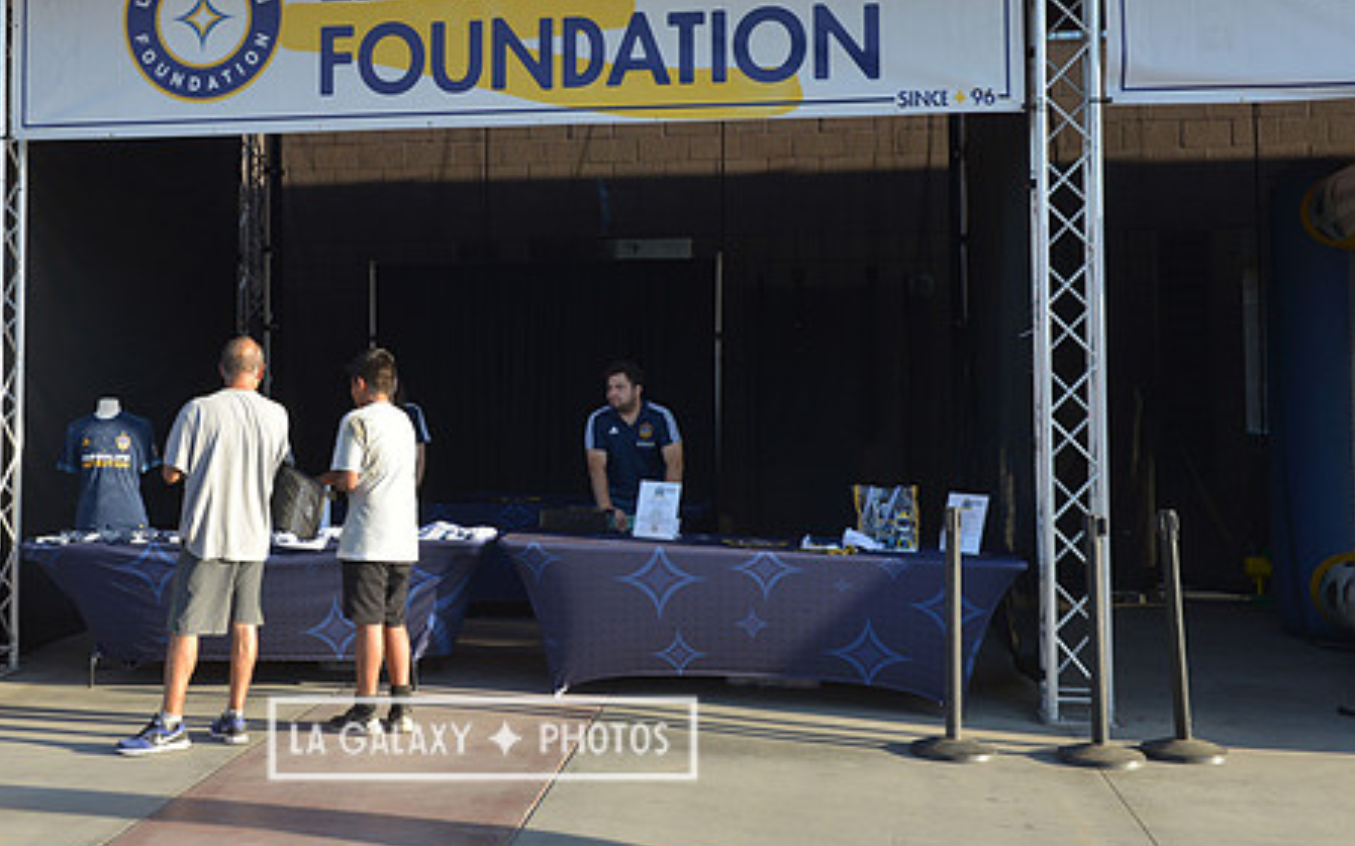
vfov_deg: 28.4
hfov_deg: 43.9
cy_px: 284
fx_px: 1661
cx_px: 482
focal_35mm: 45
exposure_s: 1/200
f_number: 7.1
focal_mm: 34
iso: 200
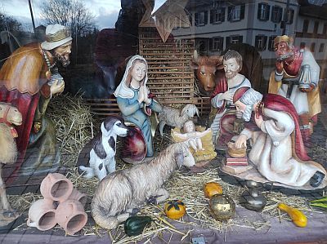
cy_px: 122
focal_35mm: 25
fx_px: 236
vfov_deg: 54.8
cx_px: 164
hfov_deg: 69.5
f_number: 1.89
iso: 332
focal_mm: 5.43
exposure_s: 1/50
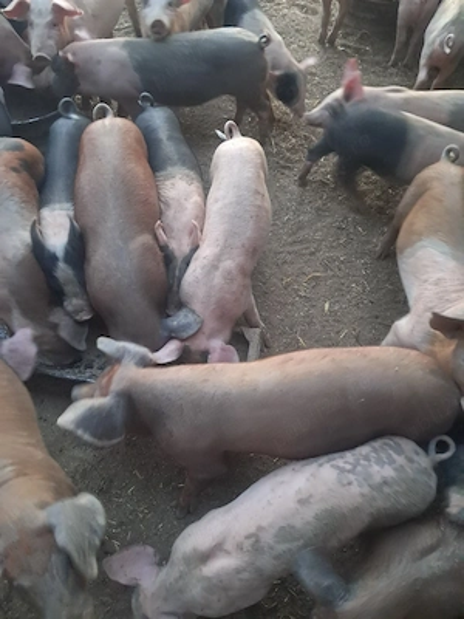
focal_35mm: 27
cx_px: 232
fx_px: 483
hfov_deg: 51.4
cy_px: 310
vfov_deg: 65.3
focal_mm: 4
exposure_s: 1/24
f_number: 1.8
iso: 800
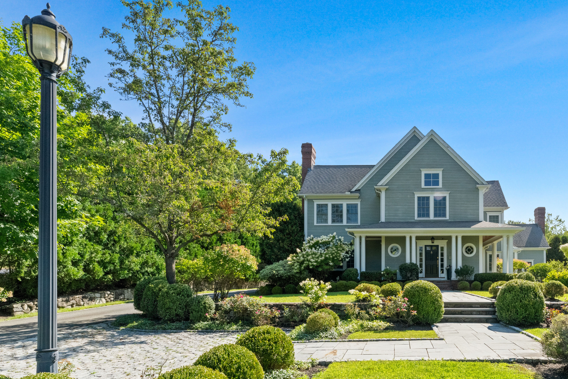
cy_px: 281
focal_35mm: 23
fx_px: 370
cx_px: 382
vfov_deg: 52.0
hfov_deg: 72.6
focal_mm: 15.3
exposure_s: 1/500
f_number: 11
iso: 3200
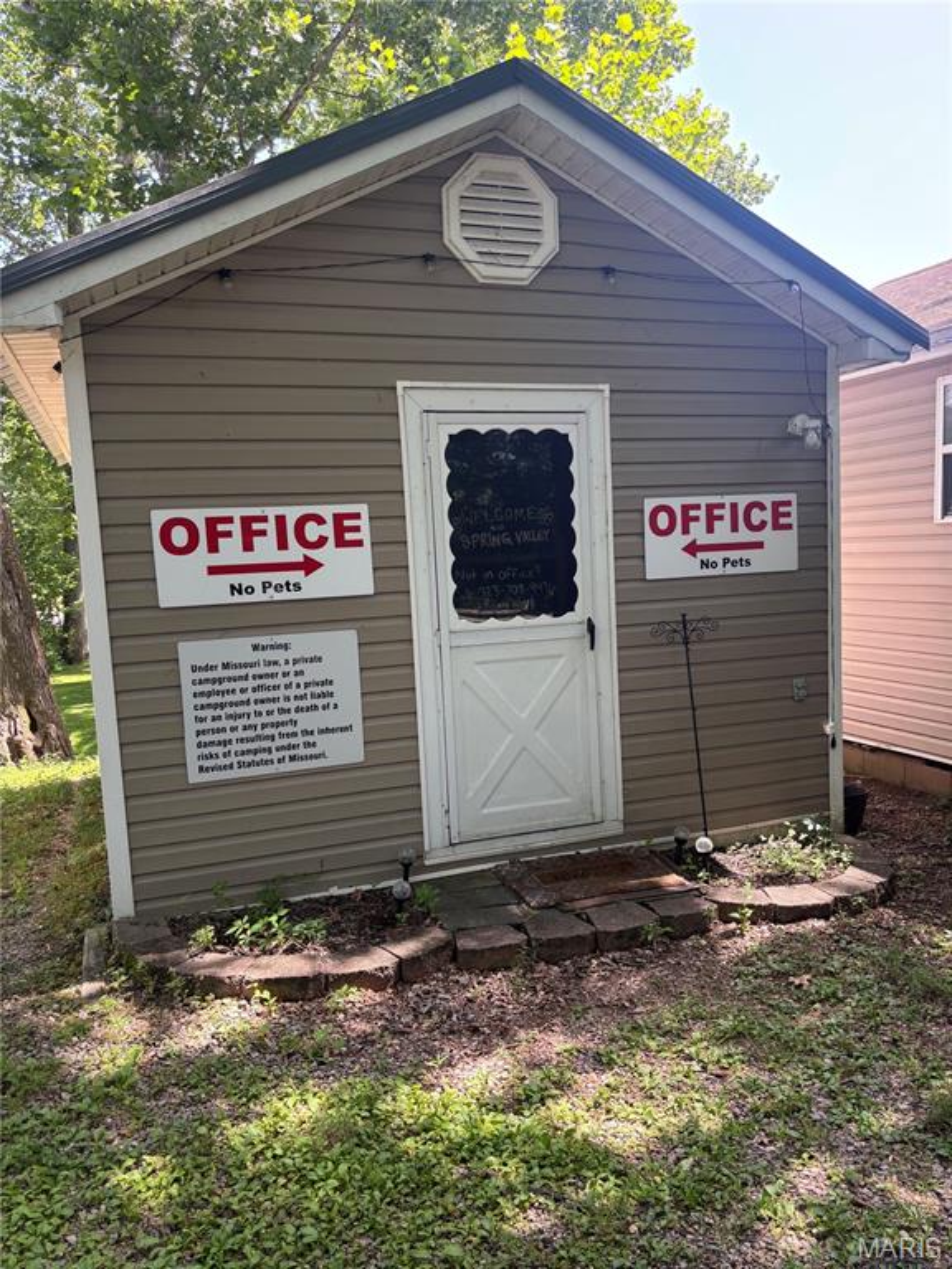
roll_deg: +2.7
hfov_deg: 53.1
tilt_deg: -6.7
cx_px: 476
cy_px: 634
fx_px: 953
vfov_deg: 67.3
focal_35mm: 26
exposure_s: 1/127
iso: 32
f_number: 1.6
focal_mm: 5.96
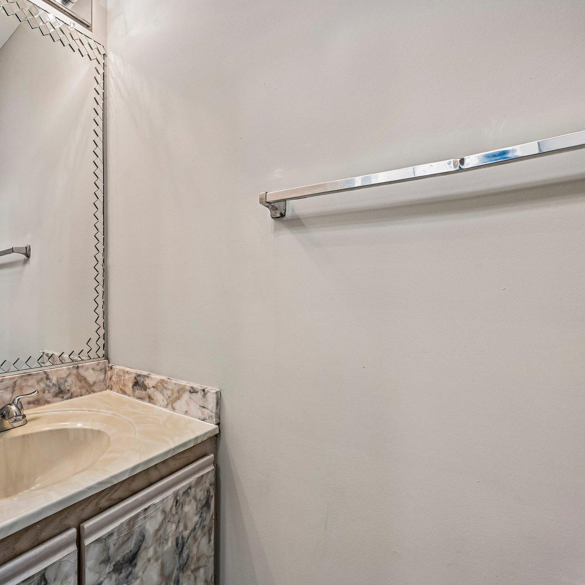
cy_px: 292
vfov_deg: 80.7
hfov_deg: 77.3
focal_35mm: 18
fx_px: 344
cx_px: 181
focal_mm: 14
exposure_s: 1/15
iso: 250
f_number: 8
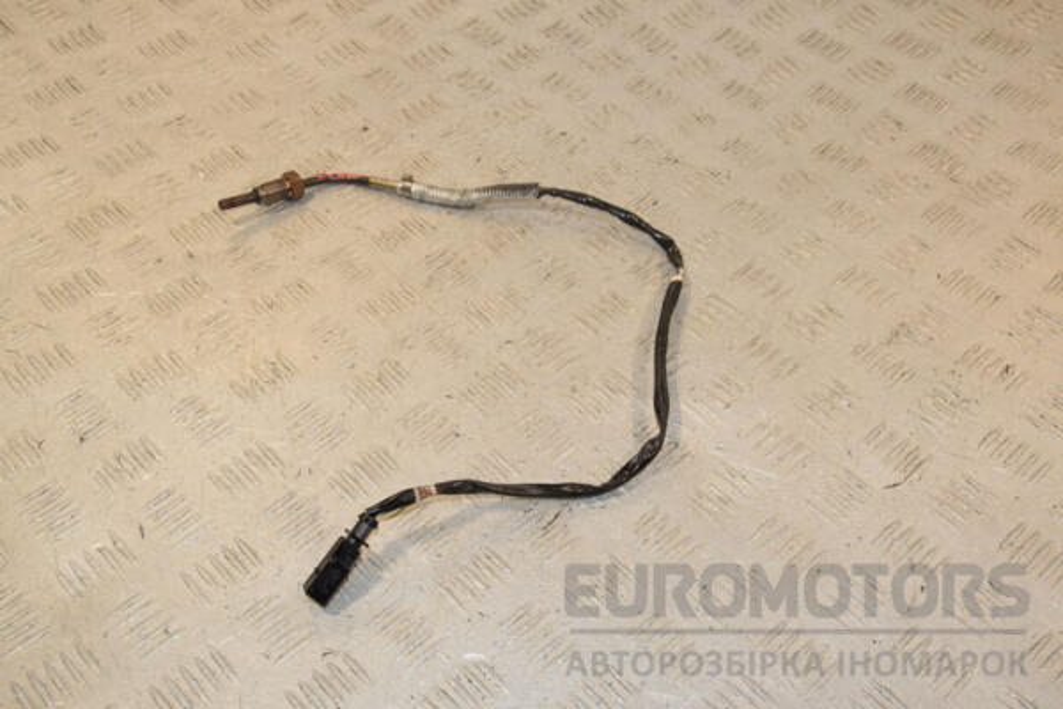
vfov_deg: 29.9
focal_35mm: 45
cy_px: 354
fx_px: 1329
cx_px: 532
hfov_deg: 43.6
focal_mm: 30
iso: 800
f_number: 10
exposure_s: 1/200
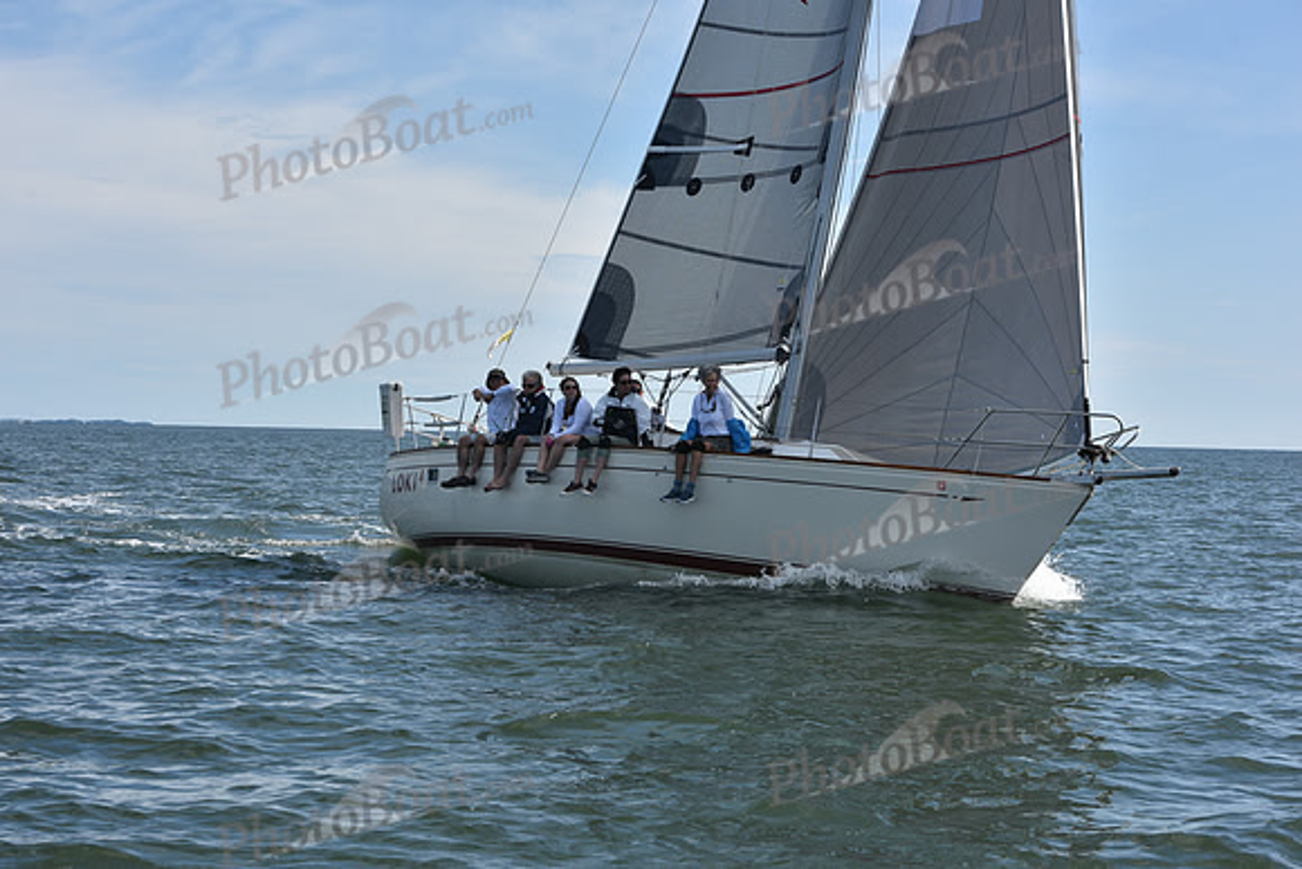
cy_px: 434
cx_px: 651
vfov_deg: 19.5
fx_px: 2532
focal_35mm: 70
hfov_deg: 28.8
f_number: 10
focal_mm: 70
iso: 320
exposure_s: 1/1000
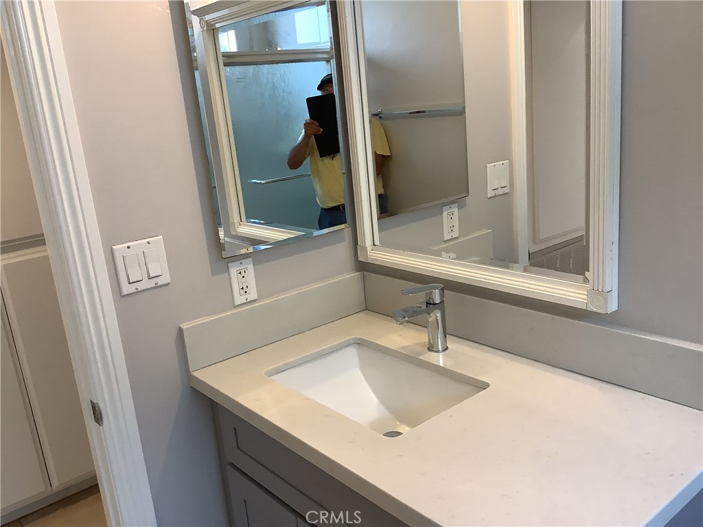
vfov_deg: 45.4
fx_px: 630
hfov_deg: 58.4
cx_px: 352
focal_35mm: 31
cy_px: 264
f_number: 2.4
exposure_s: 1/60
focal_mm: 3.3
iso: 125
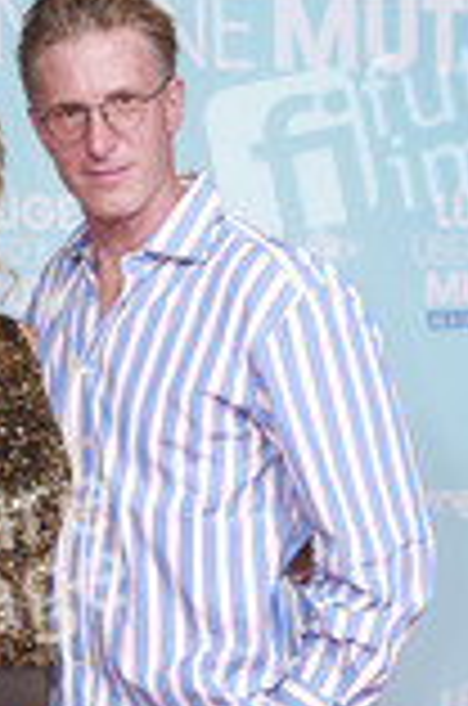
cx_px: 27
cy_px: 809
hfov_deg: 11.3
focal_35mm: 120
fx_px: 2350
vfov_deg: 16.5
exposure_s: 1/200
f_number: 3.2
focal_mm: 47
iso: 800
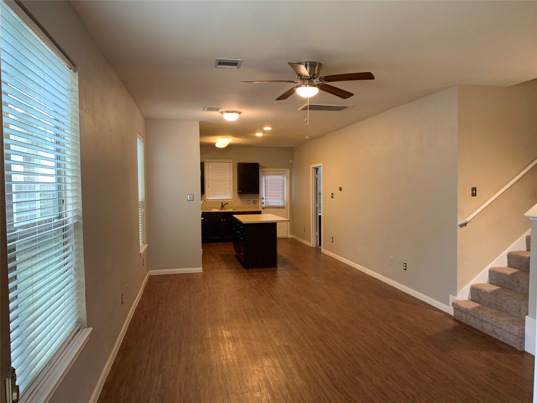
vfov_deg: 53.1
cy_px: 202
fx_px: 403
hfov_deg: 67.3
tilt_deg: -0.8
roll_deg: -0.3
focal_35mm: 26
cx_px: 268
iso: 200
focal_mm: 4.25
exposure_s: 1/60
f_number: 1.8
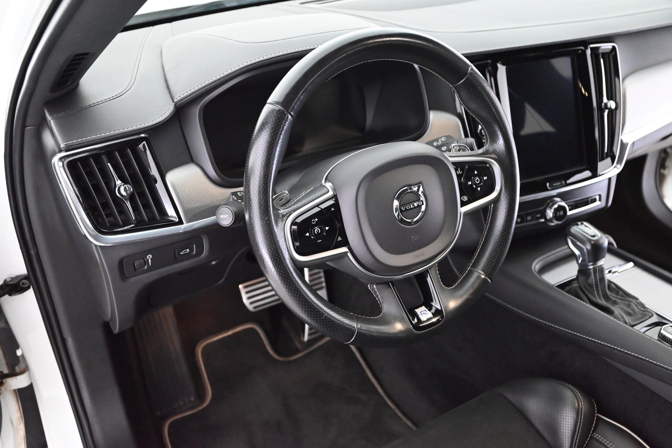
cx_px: 336
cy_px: 224
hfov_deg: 59.5
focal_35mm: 32
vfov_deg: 41.7
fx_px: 588
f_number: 4.8
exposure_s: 1/60
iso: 11400
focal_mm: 31.5
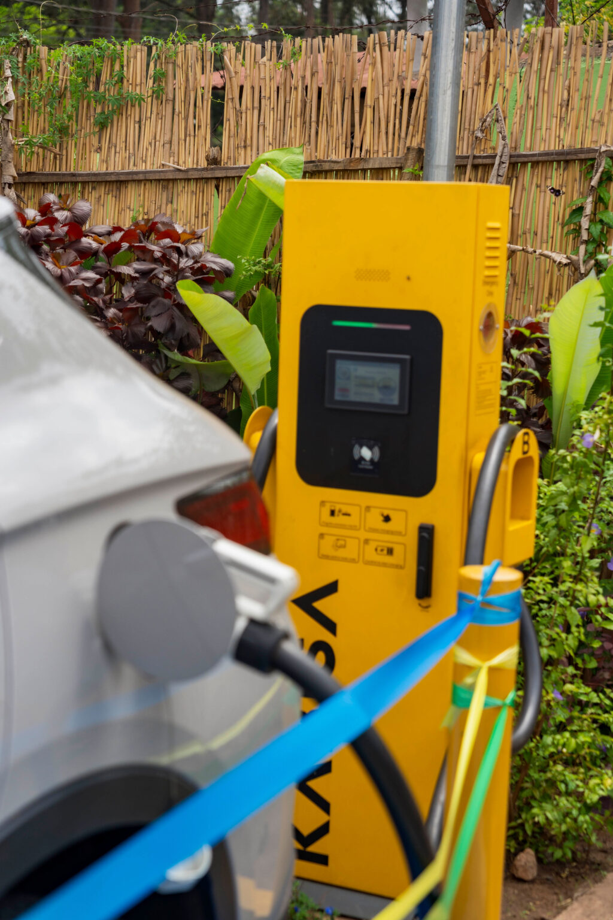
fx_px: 1788
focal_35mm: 70
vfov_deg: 28.8
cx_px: 306
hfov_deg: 19.5
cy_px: 460
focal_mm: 70
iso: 250
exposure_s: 1/1000
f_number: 4
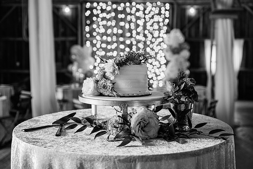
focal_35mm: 45
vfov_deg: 30.1
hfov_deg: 44.0
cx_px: 124
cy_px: 84
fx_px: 313
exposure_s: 1/200
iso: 500
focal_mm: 43
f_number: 3.5
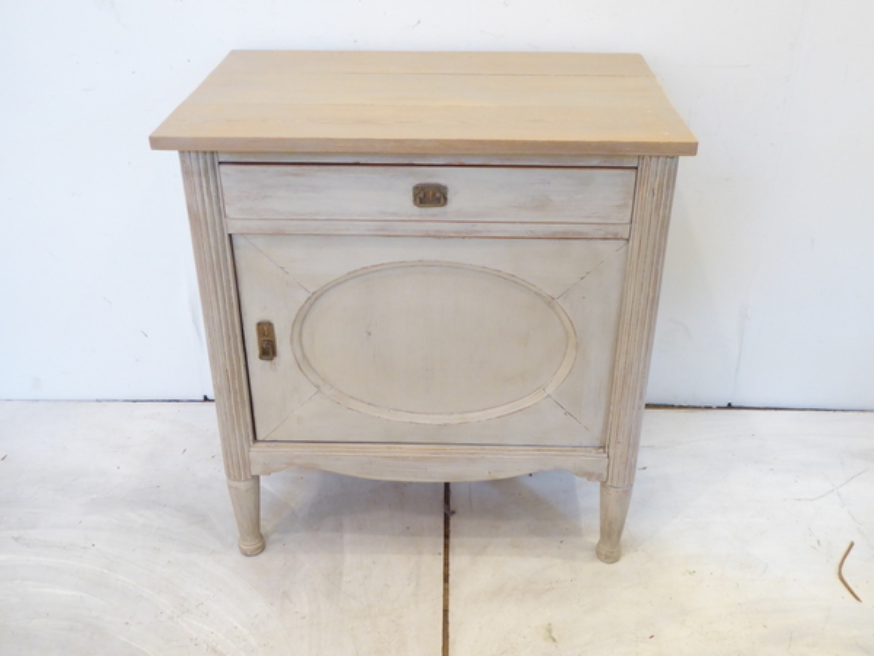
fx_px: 909
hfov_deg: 51.4
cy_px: 328
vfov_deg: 39.7
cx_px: 437
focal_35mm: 36
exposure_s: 1/20
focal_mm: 6.3
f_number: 3.7
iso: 400
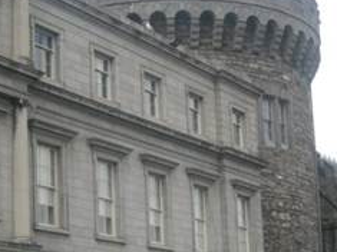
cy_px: 192
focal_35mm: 98
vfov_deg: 15.0
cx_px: 247
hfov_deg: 19.9
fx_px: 954
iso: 64
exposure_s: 1/180
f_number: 4.9
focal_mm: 10.1
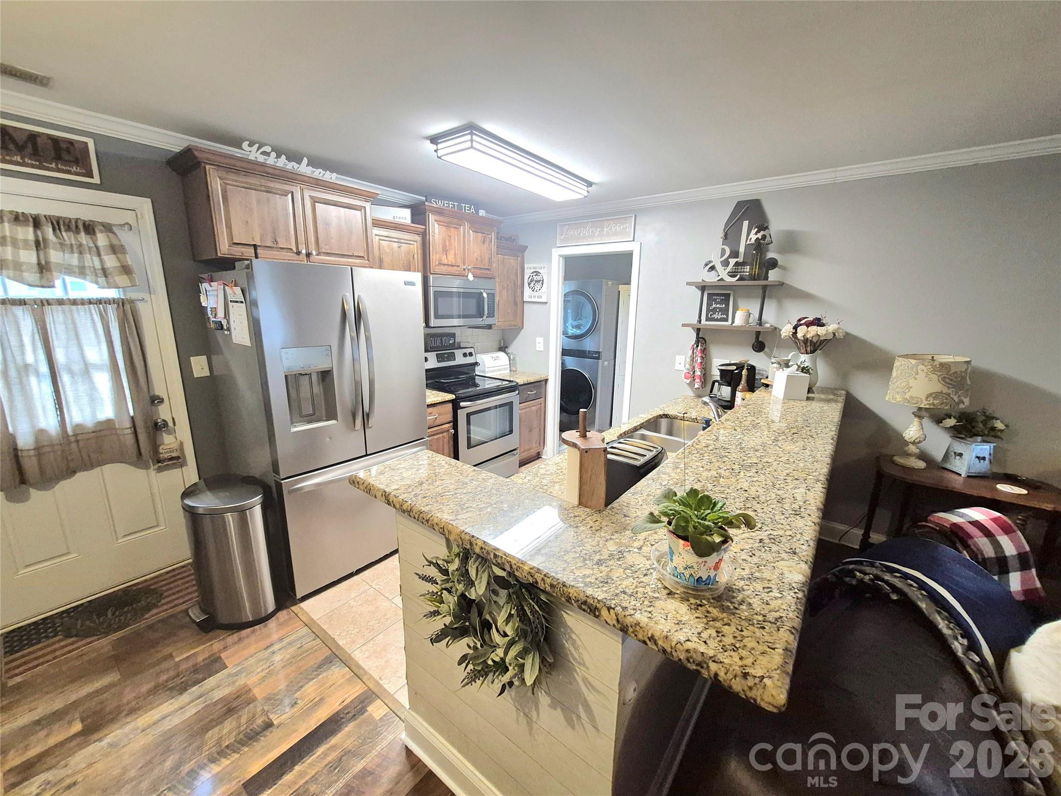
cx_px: 530
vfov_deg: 89.9
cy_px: 398
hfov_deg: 106.2
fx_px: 398
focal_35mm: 13
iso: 320
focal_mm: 1.74
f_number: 2.2
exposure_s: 1/60.2
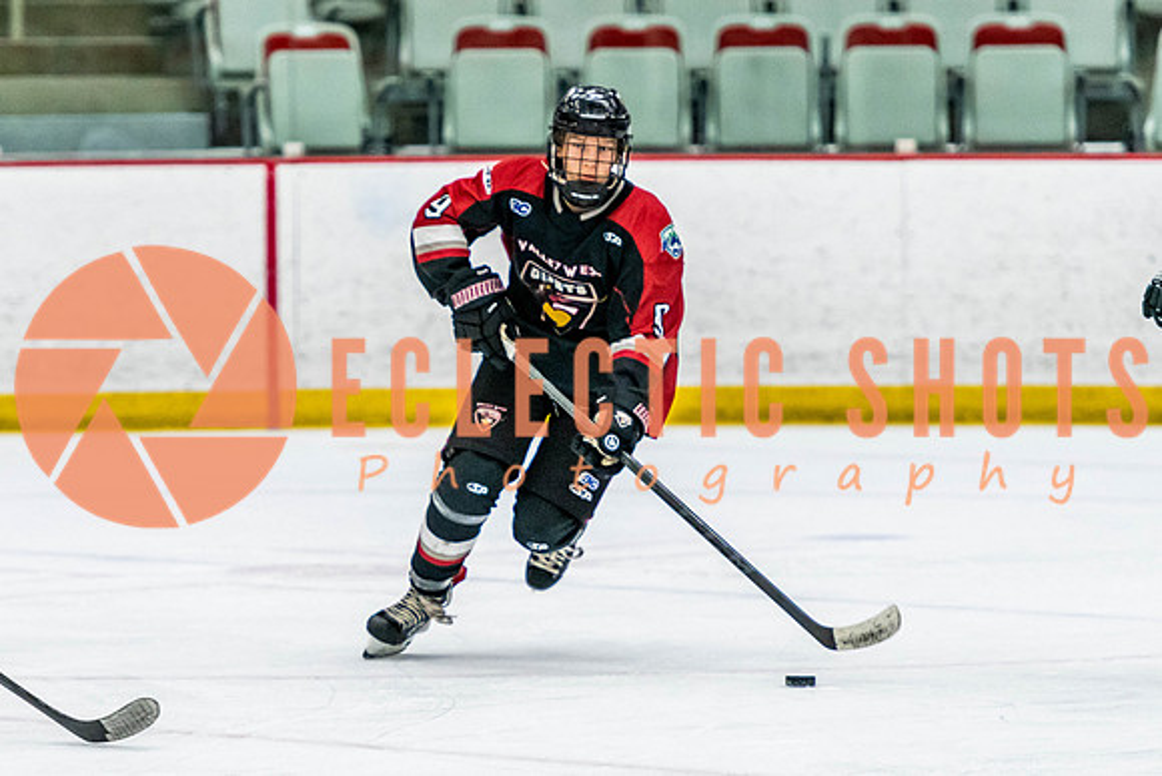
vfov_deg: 4.5
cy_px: 536
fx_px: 9848
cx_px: 549
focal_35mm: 305
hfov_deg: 6.8
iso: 1800
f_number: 2.8
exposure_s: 1/640
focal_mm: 170
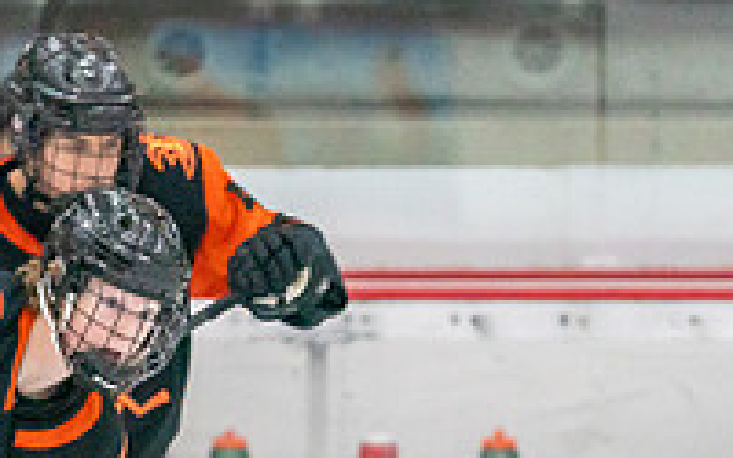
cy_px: 555
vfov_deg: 1.7
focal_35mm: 789
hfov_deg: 2.7
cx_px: 162
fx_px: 15762
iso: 3200
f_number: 2.8
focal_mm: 200
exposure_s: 1/1250
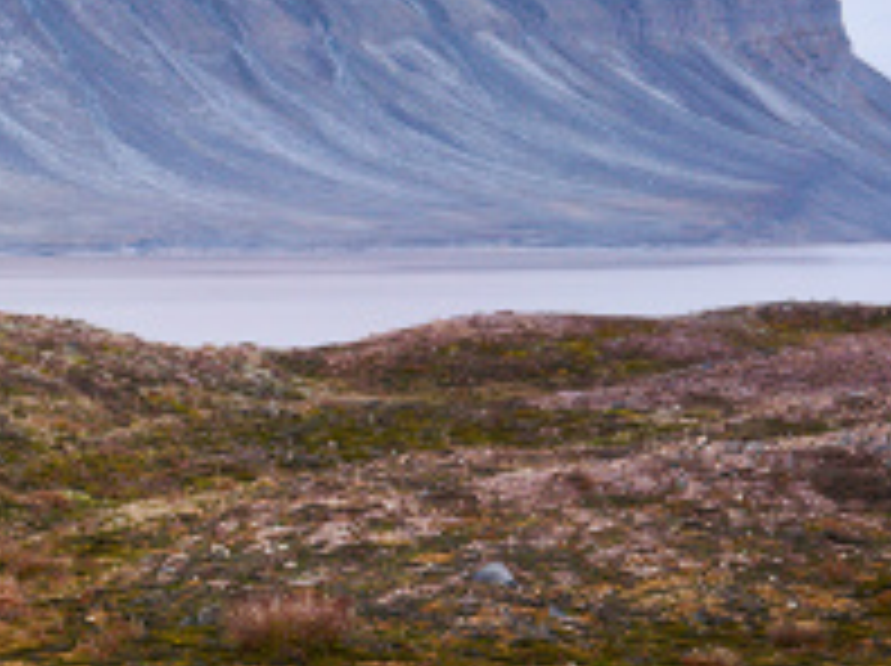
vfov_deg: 8.6
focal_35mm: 170
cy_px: 938
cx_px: -792
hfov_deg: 10.8
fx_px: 4370
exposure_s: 1/30
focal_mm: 35
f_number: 11
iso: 400
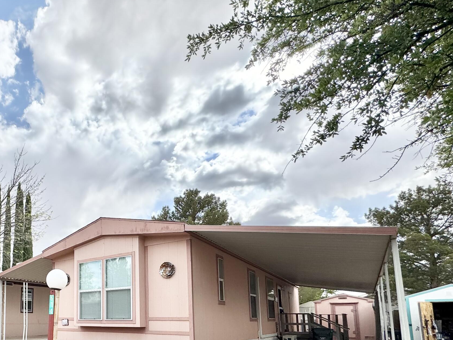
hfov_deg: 62.0
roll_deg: -0.3
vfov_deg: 50.7
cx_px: 74
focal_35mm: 25
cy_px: 283
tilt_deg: +6.0
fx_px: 327
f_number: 2.2
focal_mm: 2.22
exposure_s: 1/1748
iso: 50
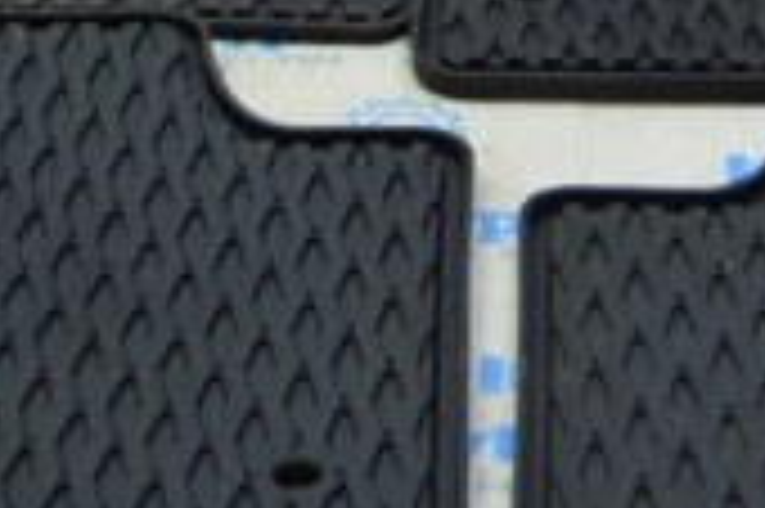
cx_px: 490
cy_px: -137
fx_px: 3121
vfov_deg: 9.2
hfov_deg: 14.0
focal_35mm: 147
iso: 720
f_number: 4
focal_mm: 26
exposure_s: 1/60
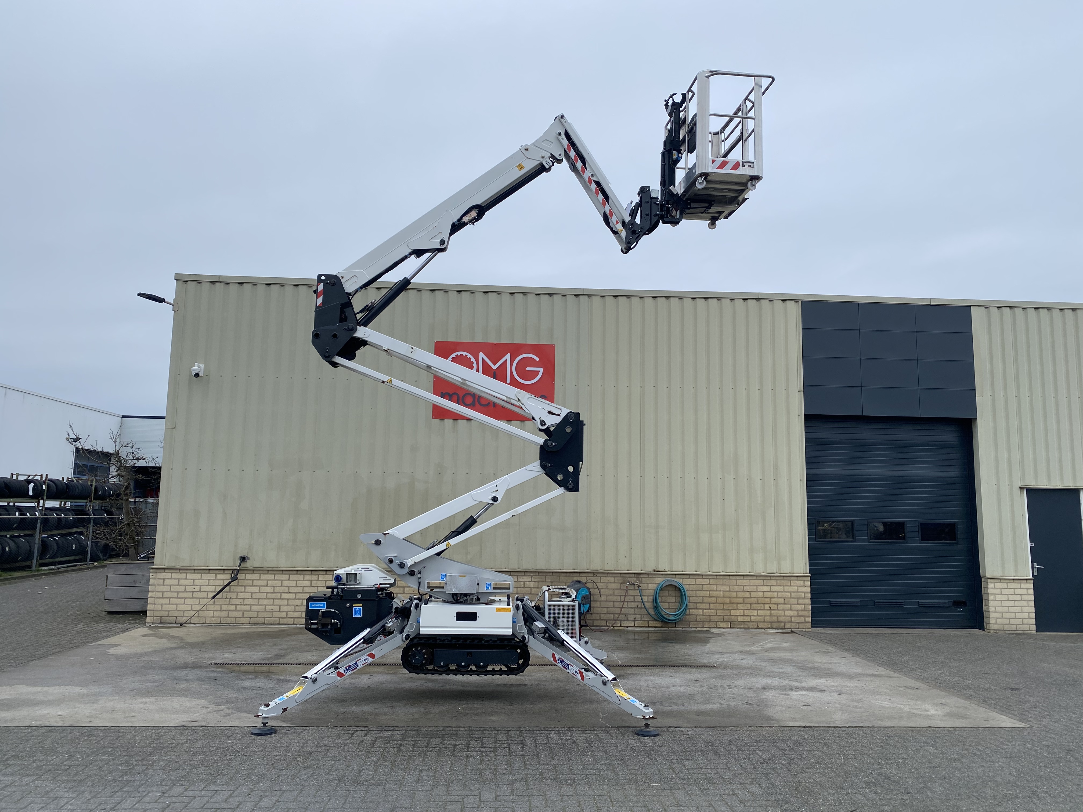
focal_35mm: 26
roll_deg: -0.9
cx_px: 542
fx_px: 813
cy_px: 406
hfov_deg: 67.3
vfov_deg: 53.1
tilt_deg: +8.5
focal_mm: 4.25
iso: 32
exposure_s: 1/973
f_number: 1.8
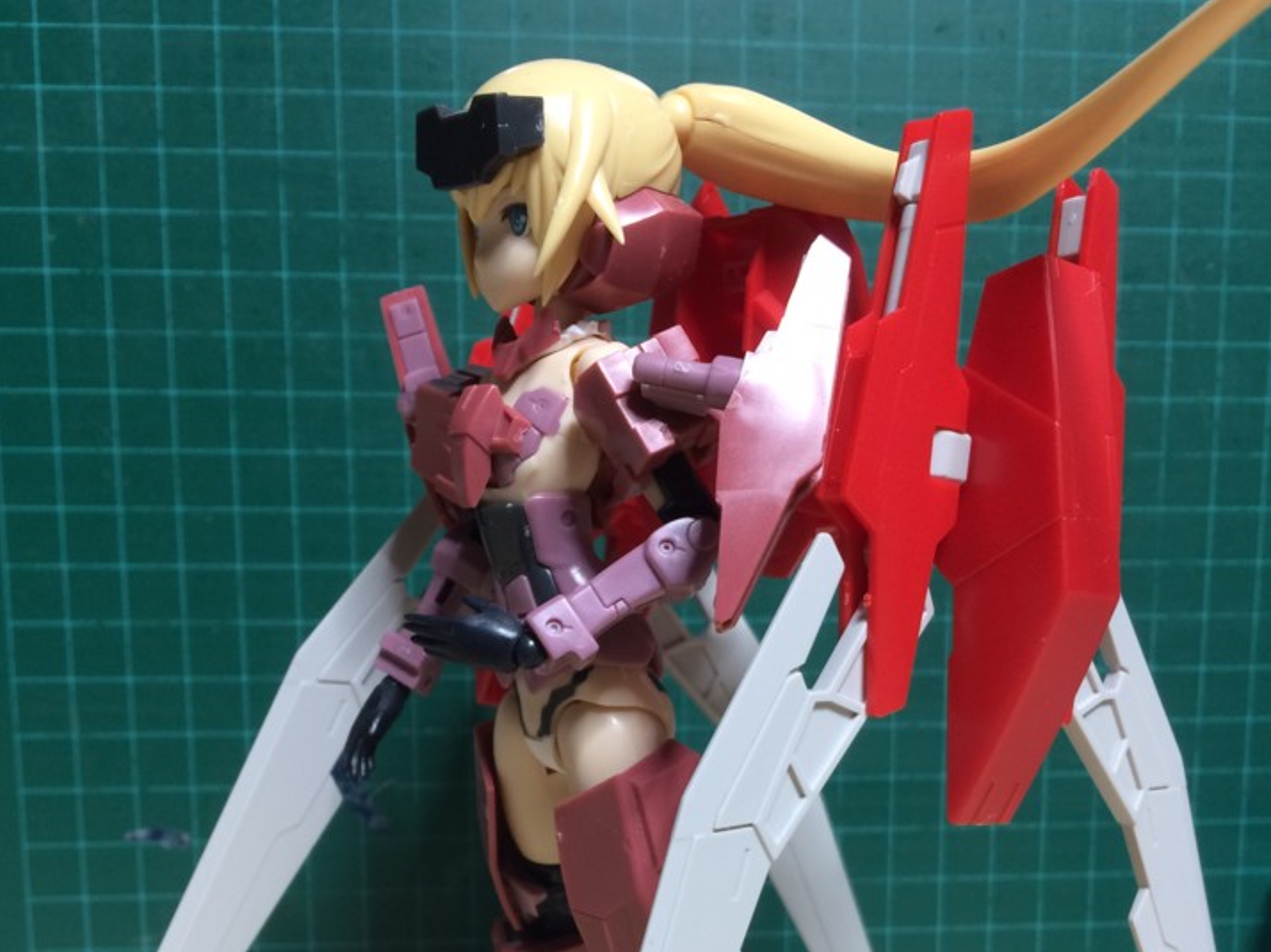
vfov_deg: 35.6
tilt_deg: -13.2
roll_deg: +0.1
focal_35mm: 39
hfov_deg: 47.9
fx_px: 1431
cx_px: 632
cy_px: 762
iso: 64
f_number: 2.2
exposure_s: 1/30
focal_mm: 4.15
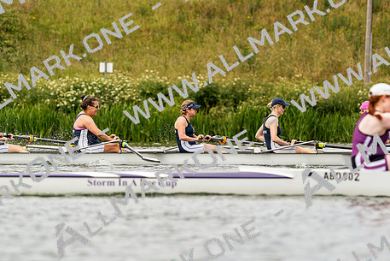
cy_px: 127
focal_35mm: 392
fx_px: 4248
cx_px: 229
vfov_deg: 3.5
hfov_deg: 5.3
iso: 250
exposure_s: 1/2000
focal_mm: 309
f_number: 6.3
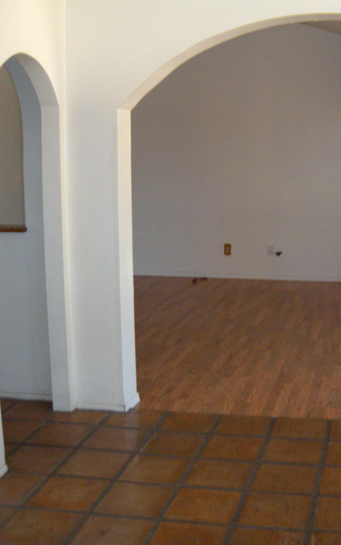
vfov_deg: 40.3
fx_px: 744
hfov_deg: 24.9
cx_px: 317
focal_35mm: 50
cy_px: 274
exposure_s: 1/52.7
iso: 271
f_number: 3.8
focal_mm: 5.9
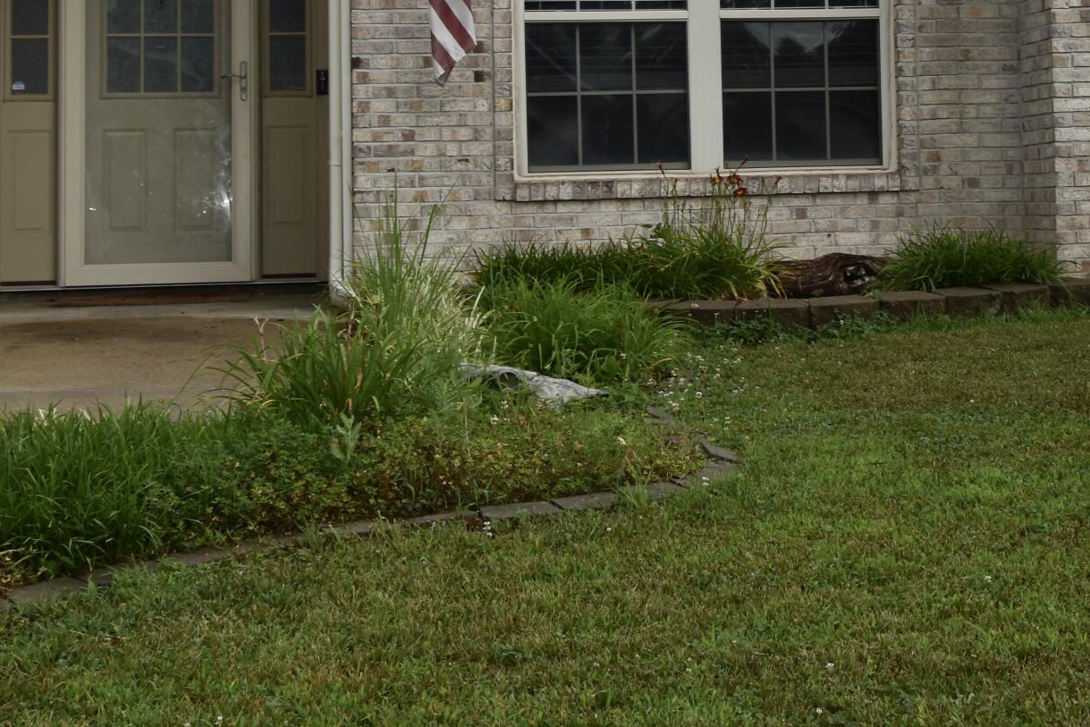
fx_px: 2907
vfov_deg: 14.0
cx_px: 878
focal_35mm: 96
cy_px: -64
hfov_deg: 21.0
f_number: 7.1
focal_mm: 26
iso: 100
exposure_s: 1/200
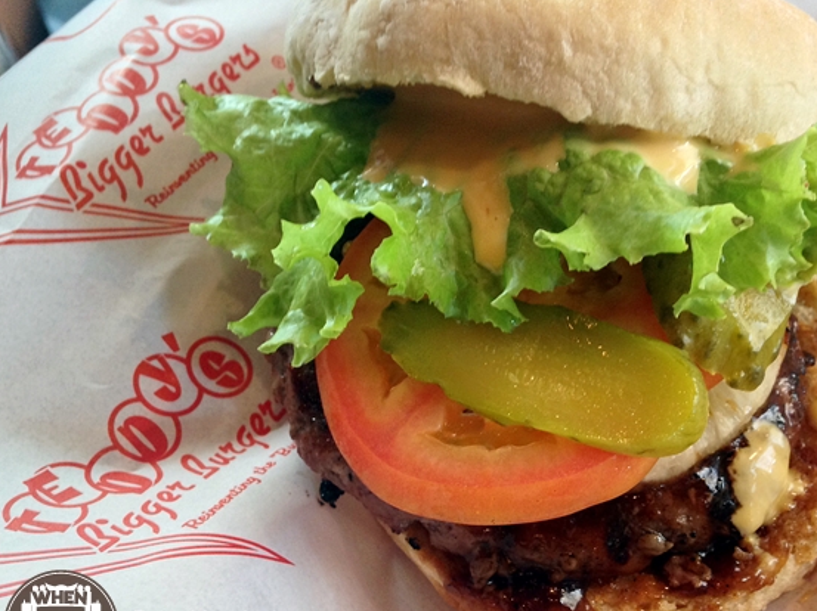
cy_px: 301
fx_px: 1014
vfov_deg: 33.6
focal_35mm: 43
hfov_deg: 43.5
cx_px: 516
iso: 125
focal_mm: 4.12
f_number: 2.4
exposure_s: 1/20
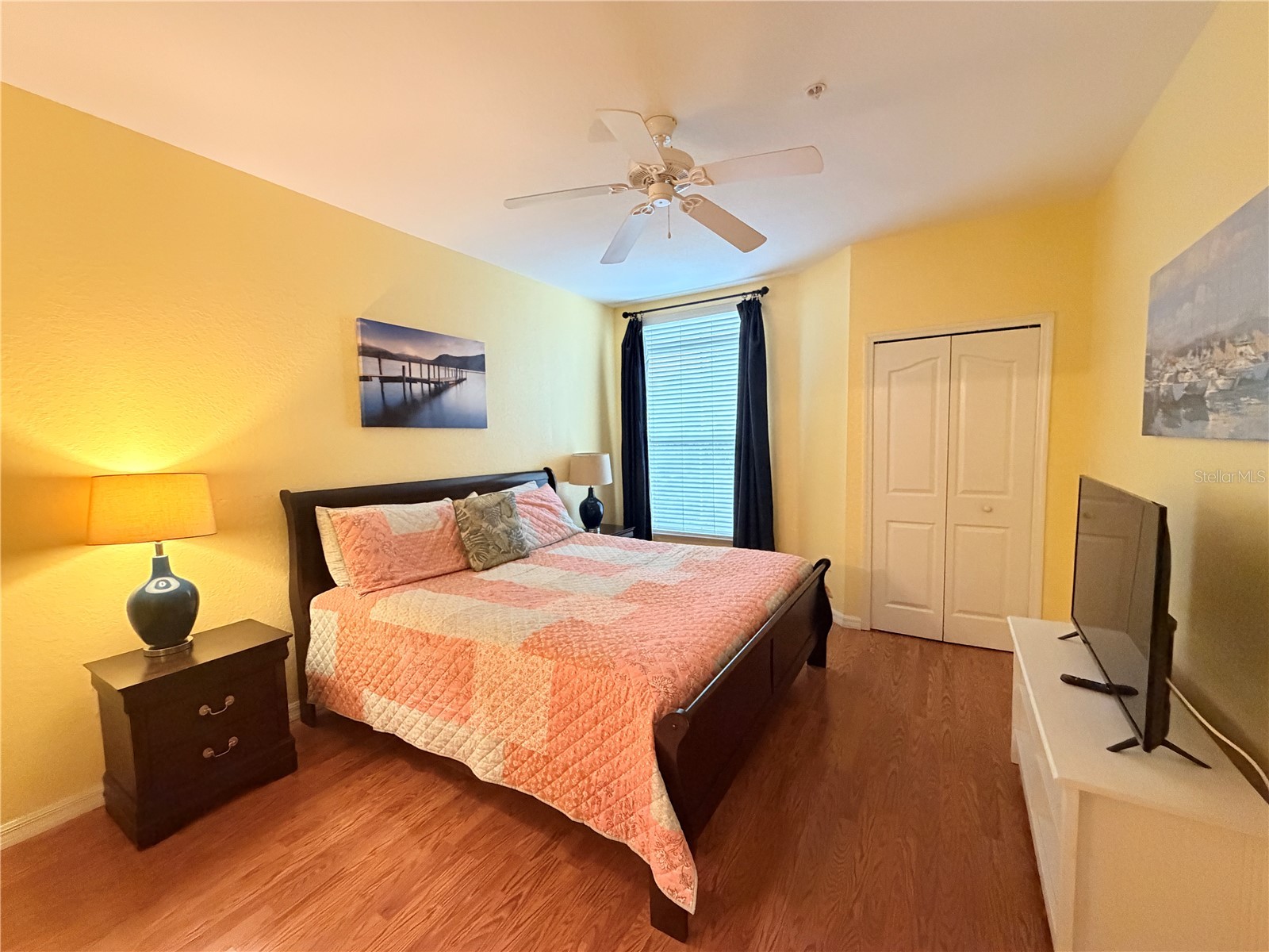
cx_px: 634
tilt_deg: -4.3
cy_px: 476
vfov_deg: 85.7
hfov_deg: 102.1
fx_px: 513
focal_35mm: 14
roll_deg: +1.1
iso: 800
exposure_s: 1/60
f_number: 2.2
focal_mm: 2.22
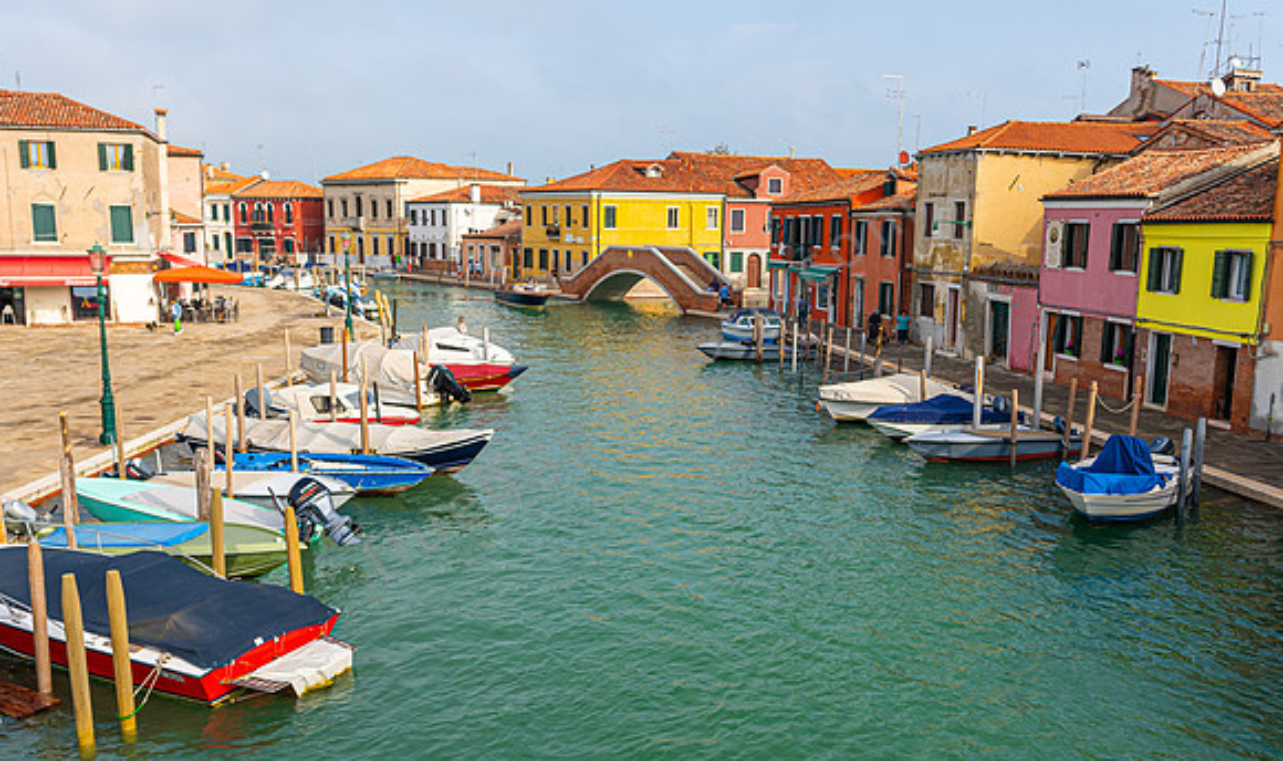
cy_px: 428
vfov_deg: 39.1
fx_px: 1069
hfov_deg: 61.9
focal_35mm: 31
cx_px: 642
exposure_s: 1/1250
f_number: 4.5
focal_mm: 20
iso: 200
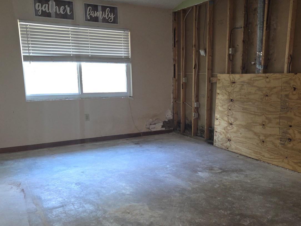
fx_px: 296
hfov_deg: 53.7
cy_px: 131
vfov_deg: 41.7
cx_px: 173
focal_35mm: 34
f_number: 1.8
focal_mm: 5.4
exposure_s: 1/13.4
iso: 160
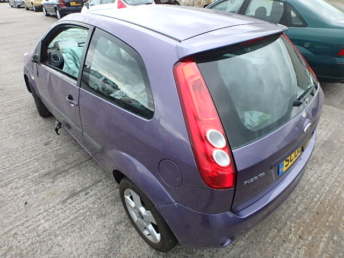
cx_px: 172
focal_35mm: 21
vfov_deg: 63.4
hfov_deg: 79.0
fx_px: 209
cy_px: 129
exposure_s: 1/160
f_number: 3.5
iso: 125
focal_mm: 3.7
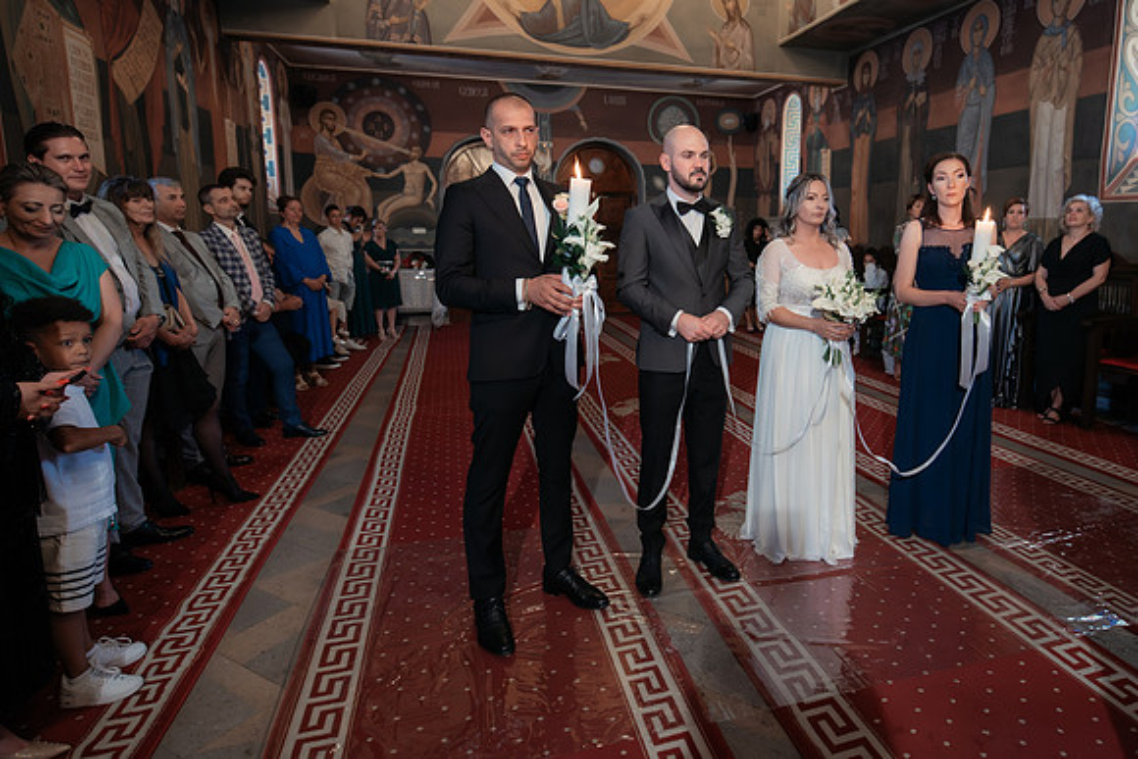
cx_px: 660
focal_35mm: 21
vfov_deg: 59.7
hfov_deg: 80.9
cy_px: 333
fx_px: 660
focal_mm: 18
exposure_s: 1/125
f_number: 2.8
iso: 1600
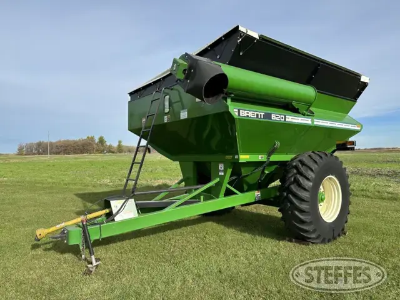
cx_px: 200
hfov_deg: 71.6
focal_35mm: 24
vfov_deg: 56.8
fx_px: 277
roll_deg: +0.4
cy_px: 150
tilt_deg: -1.0
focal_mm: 6.86
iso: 80
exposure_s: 1/3472
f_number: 1.78
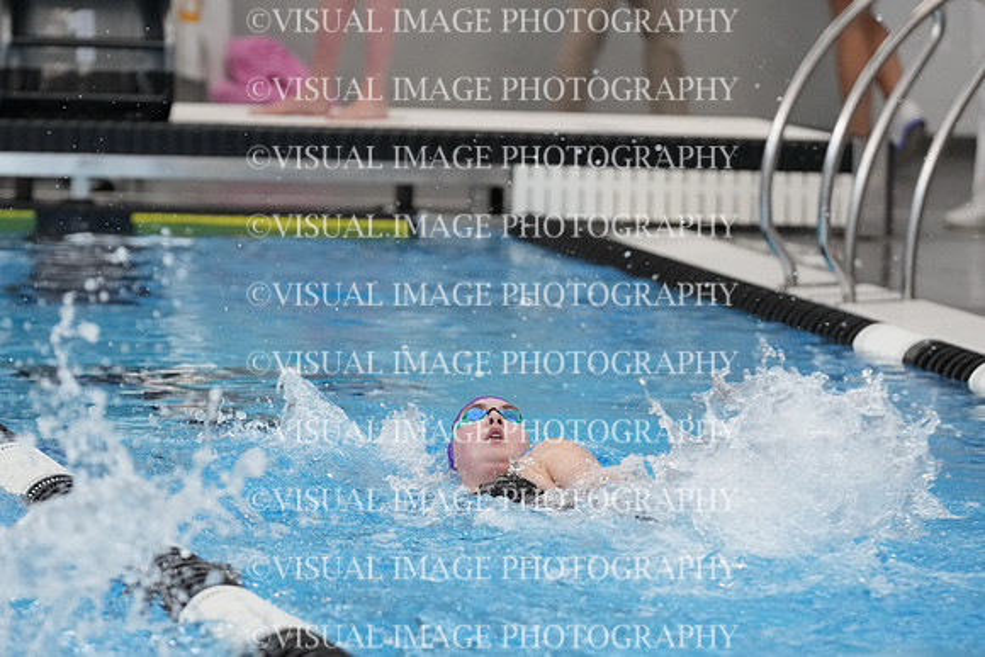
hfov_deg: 6.9
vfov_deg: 4.6
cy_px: 328
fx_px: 8210
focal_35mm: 300
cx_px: 492
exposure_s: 1/1250
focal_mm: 200
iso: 6400
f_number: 4
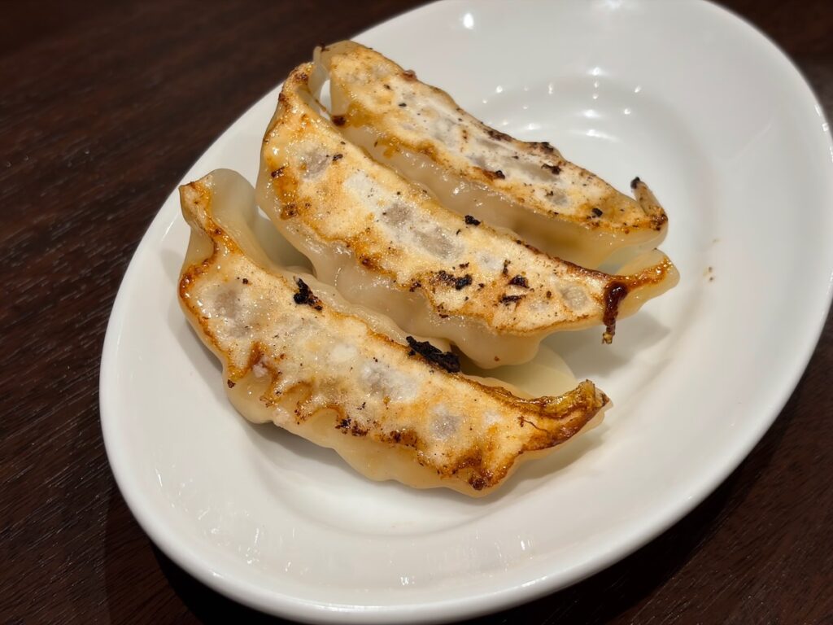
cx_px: 416
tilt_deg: -45.8
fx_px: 1251
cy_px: 312
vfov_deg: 28.0
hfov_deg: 36.8
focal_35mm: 52
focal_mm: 5.96
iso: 50
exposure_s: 1/50
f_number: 1.6
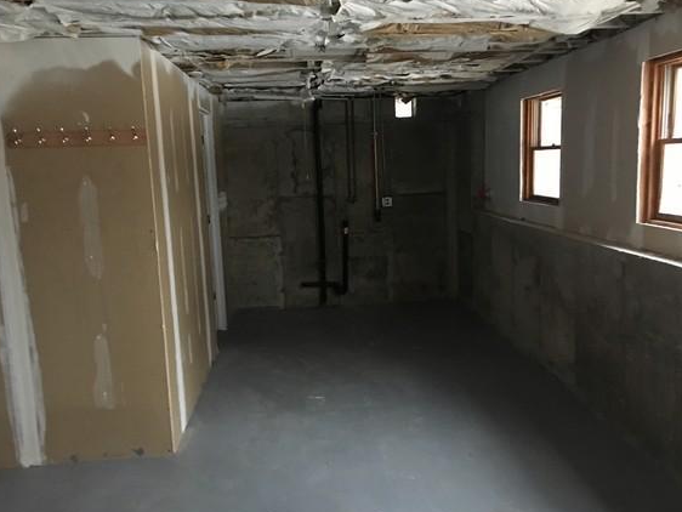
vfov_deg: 43.0
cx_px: 374
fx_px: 650
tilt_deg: -8.1
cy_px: 256
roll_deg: +2.5
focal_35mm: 33
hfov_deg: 55.2
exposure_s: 1/15
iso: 320
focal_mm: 4.15
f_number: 2.2
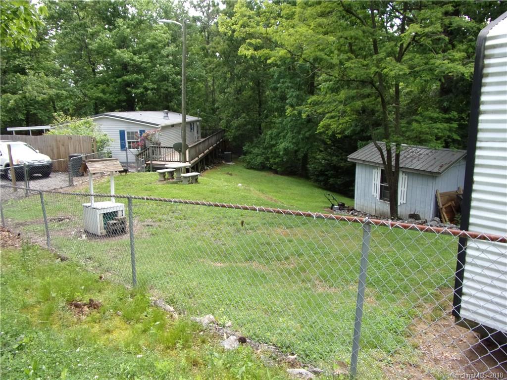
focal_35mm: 24
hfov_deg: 71.6
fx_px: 352
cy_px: 190
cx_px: 254
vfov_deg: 56.8
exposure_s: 1/280
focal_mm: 4.3
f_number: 3.3
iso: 80
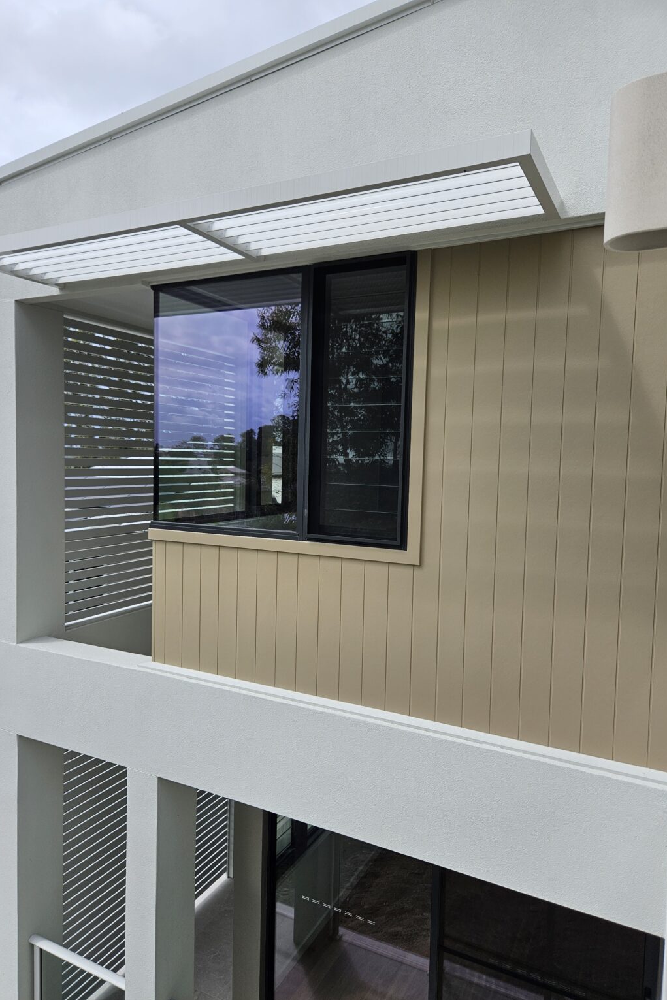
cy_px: 501
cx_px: 308
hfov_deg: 53.1
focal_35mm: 24
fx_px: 667
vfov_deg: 73.7
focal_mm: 5.4
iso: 25
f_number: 1.8
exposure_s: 1/2140
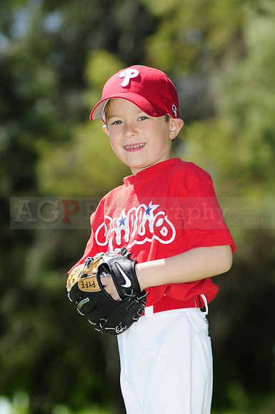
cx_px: 138
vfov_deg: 11.8
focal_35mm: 174
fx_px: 2000
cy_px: 207
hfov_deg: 7.9
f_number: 3.5
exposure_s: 1/1250
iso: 200
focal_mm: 116
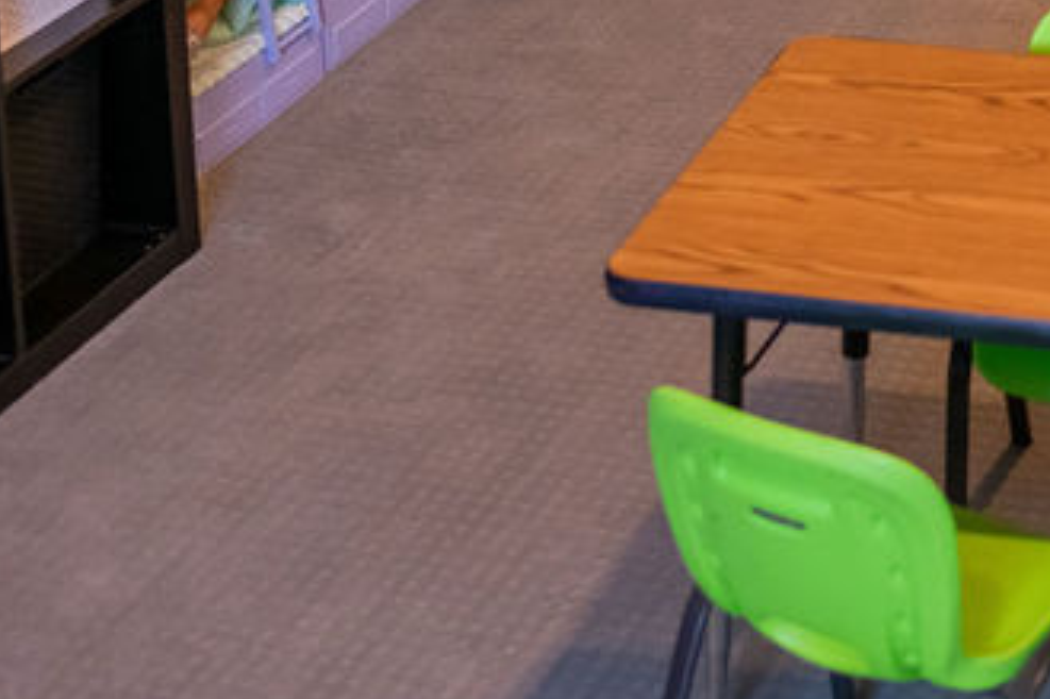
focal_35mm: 109
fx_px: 3177
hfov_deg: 17.7
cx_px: 1340
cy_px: -346
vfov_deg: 12.0
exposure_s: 1/250
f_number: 3.2
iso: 1600
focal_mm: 35
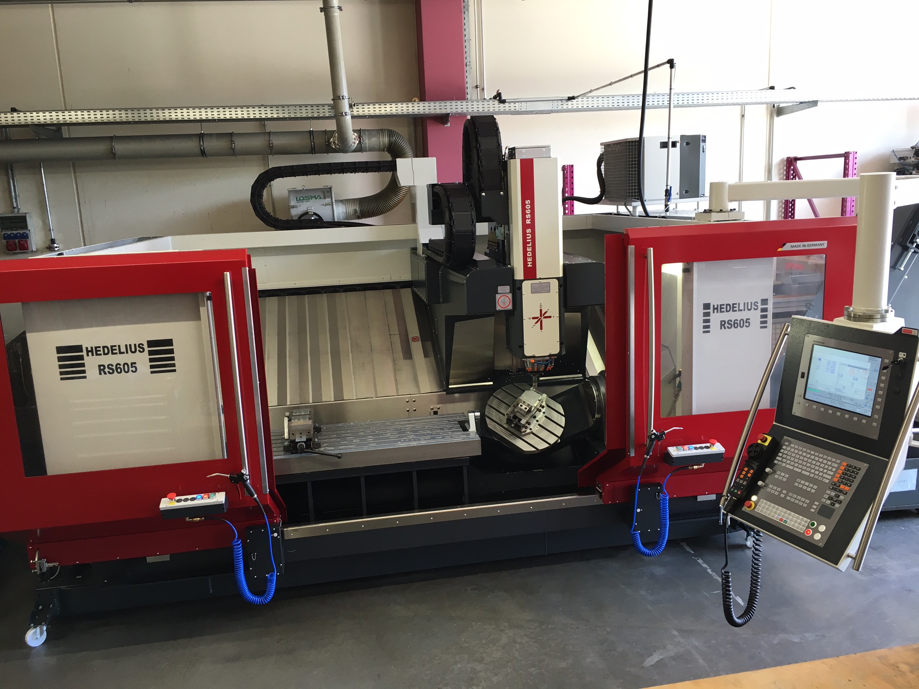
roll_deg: +2.9
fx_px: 770
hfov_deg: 61.7
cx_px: 460
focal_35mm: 29
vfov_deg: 48.2
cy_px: 344
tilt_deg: -10.7
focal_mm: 4.15
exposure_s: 1/33
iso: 25
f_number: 2.2
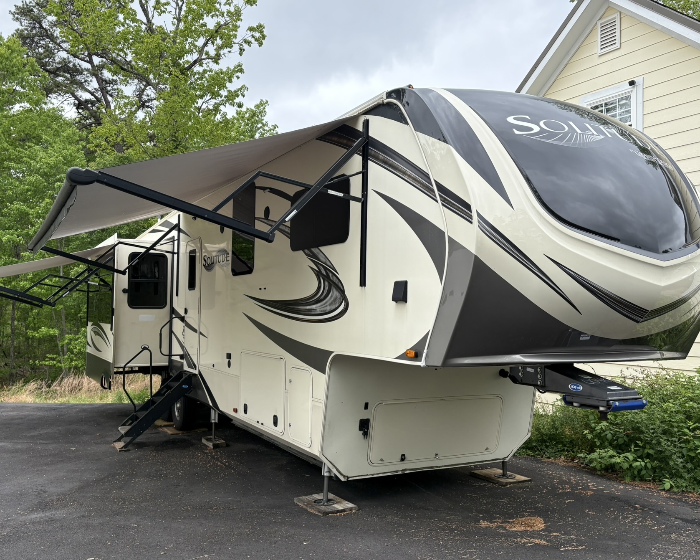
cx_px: 329
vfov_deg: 47.1
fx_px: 642
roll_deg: +1.2
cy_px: 281
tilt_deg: +2.2
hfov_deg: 57.1
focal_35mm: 31
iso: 64
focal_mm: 5.96
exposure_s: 1/1901
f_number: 1.6
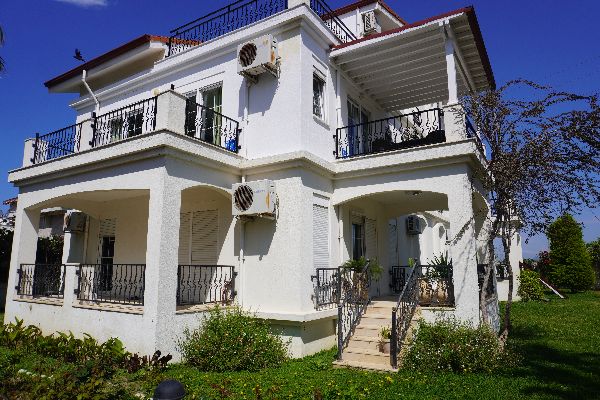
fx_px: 400
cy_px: 200
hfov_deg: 73.7
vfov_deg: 53.1
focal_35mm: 24
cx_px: 300
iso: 100
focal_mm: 16
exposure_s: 1/400
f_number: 10
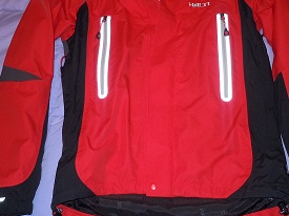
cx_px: 161
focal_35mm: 44
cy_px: 79
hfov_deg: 42.9
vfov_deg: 32.7
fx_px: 367
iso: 200
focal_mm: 5
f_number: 3.7
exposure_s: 1/25
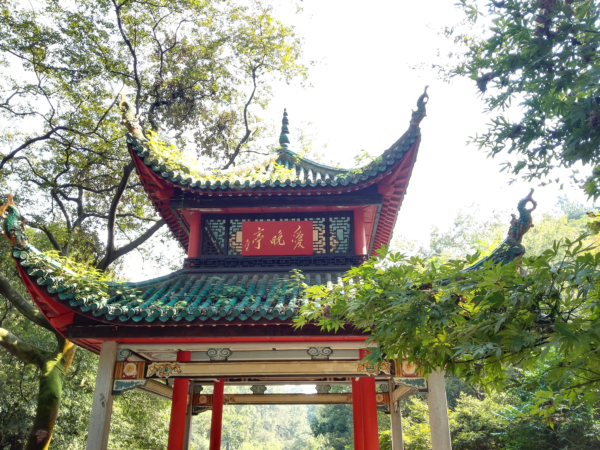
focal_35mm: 29
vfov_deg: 48.2
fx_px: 503
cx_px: 300
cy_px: 225
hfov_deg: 61.7
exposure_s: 1/146
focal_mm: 3.8
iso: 100
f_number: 2
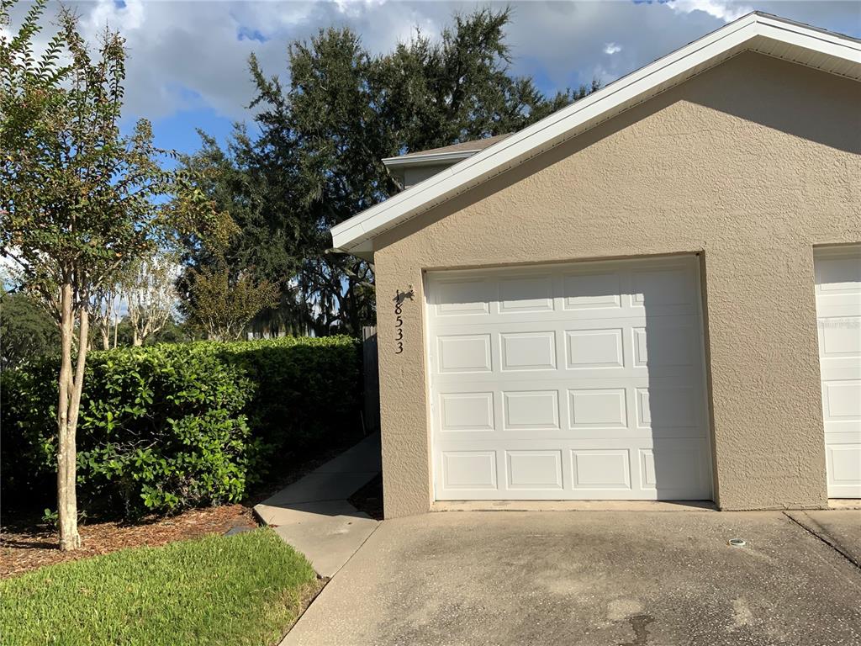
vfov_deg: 48.2
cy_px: 323
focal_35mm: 29
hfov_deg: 61.7
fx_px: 721
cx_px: 430
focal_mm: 3
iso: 16
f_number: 1.8
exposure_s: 1/2801
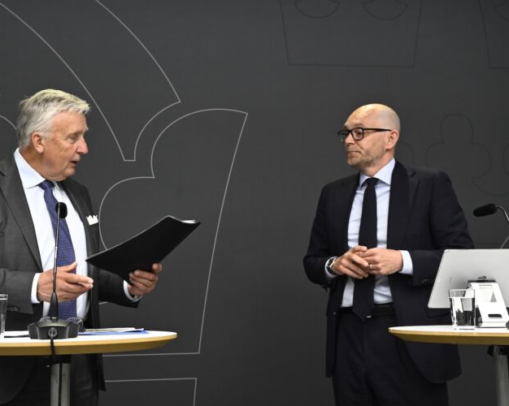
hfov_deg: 35.3
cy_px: 203
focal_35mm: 53
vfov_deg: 28.6
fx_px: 798
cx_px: 204
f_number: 5.6
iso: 1250
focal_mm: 46
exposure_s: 1/125
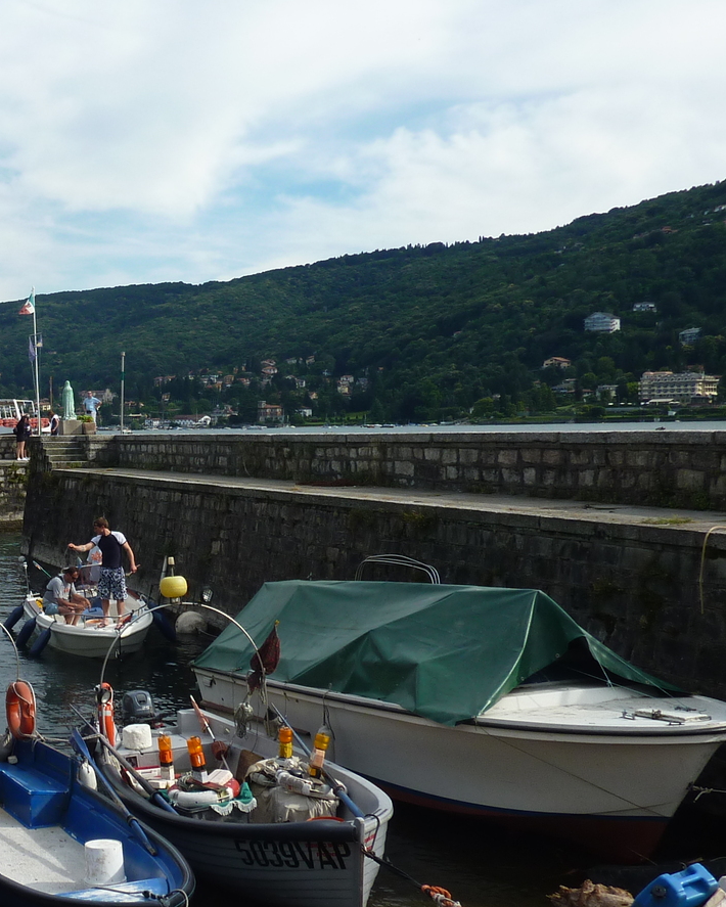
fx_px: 1181
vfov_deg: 42.0
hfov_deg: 31.3
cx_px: -22
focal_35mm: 44
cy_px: 473
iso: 80
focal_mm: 4.1
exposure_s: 1/500
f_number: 4.5
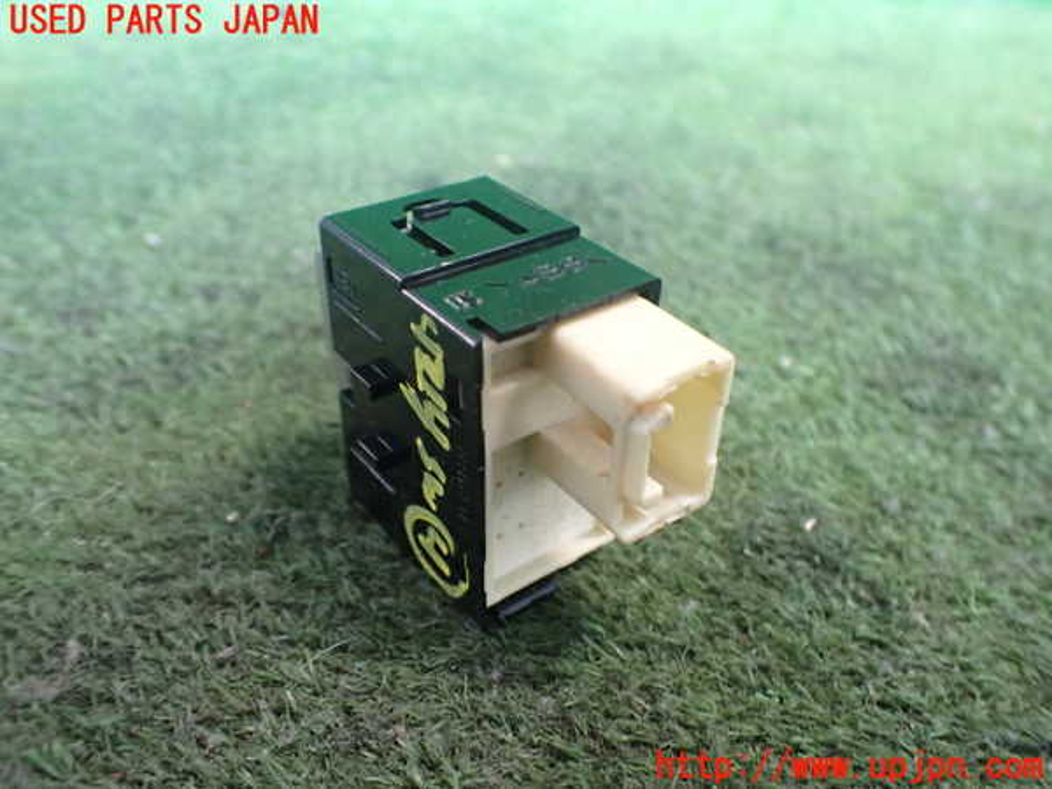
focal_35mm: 30
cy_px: 394
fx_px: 912
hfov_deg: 60.0
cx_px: 526
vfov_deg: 46.8
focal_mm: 5.4
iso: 800
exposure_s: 1/50
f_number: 2.3
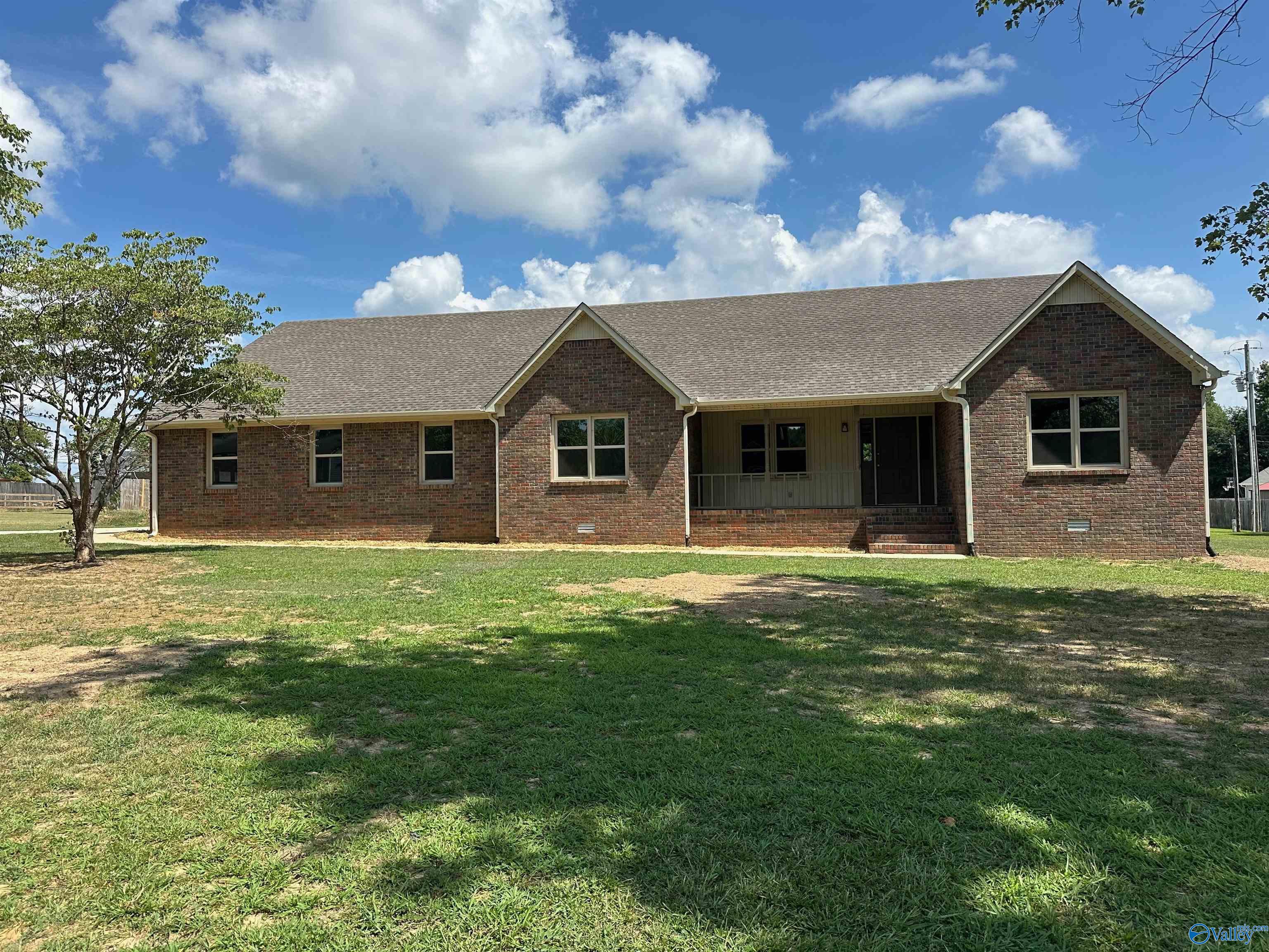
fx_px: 880
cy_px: 476
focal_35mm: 24
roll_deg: +0.7
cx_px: 634
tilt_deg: +1.0
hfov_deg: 71.6
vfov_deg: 56.8
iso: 80
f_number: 1.78
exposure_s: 1/4348
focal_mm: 6.86
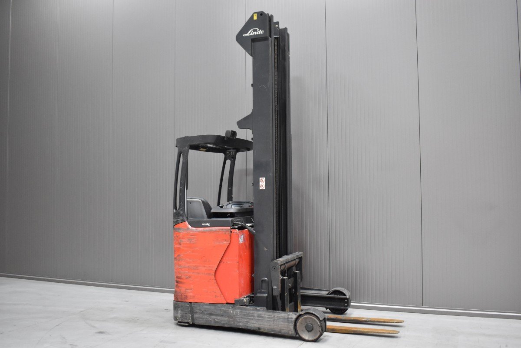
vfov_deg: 38.4
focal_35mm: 34
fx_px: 499
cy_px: 174
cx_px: 260
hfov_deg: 55.1
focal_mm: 23
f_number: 3.8
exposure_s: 1/60
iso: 1600
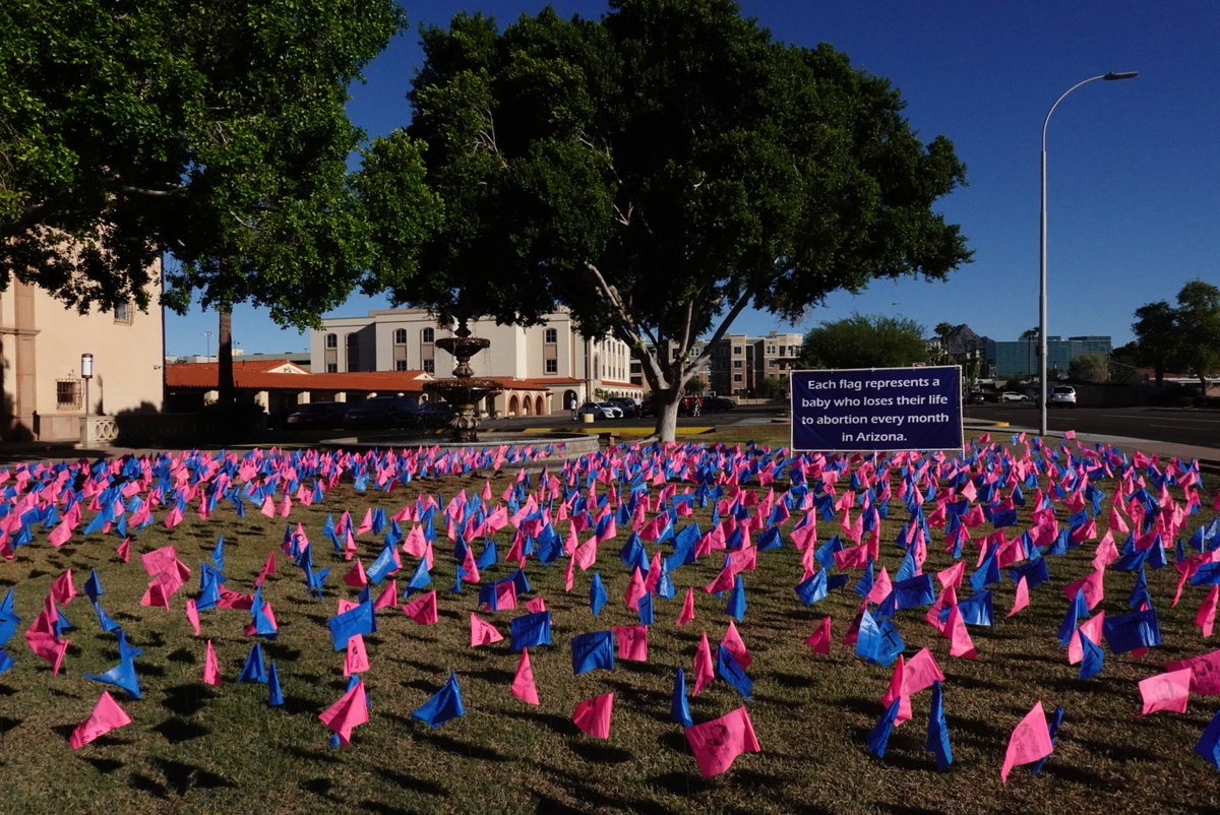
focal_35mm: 24
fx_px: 814
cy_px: 408
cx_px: 610
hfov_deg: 73.7
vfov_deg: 53.2
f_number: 8
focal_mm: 9
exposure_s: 1/8000
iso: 1600
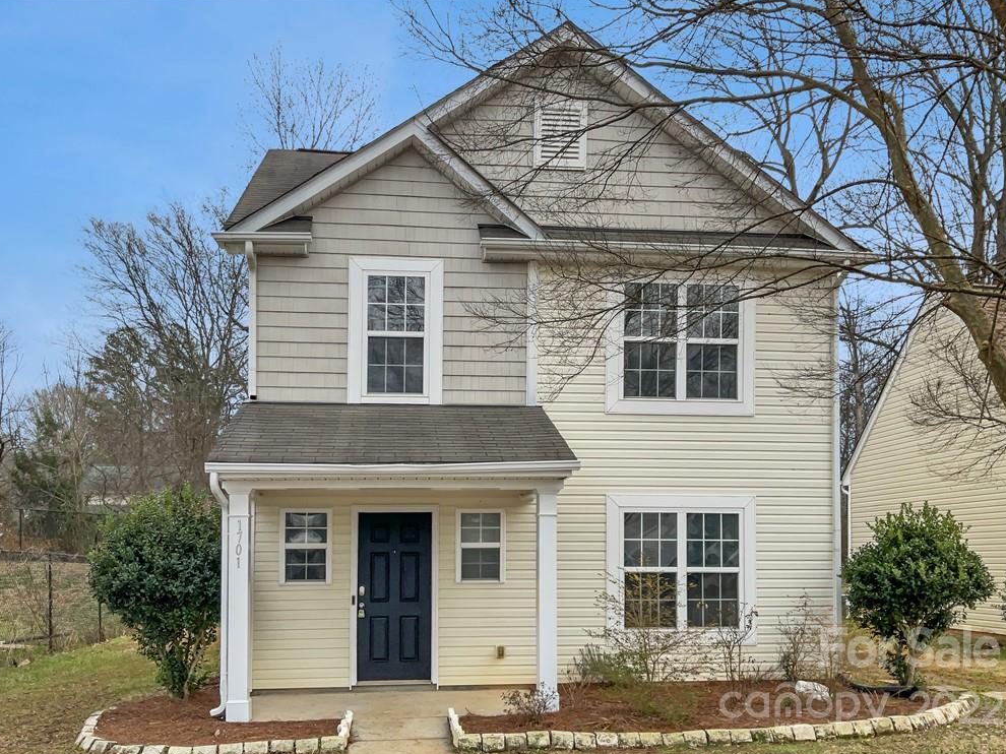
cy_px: 384
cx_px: 504
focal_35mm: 30
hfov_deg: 60.0
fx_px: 872
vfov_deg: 46.8
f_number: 1.8
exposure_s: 1/1050
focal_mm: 3
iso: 16
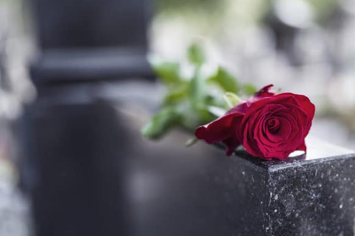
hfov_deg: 45.4
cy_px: 122
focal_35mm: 43
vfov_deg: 31.2
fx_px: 424
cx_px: 189
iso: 80
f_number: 1.6
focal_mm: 35
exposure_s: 1/320
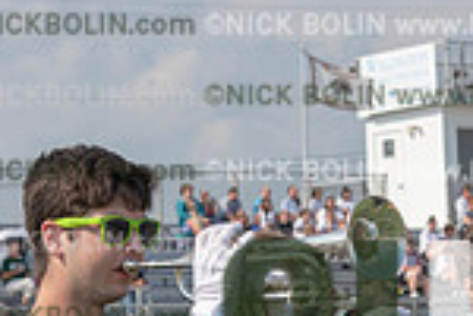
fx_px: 2641
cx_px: 445
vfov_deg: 6.8
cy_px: 390
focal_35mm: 201
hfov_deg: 10.2
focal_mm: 52
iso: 200
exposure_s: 1/1250
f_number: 5.6
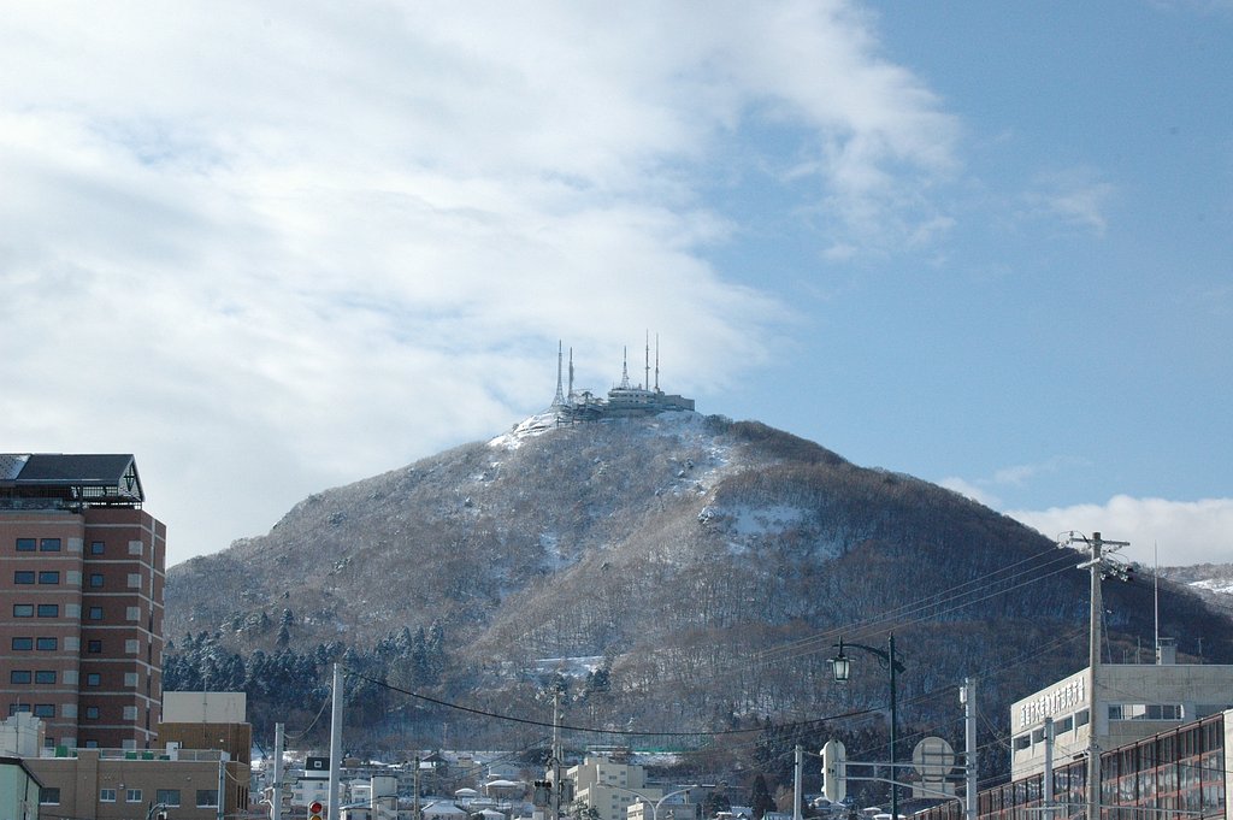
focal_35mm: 82
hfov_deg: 24.6
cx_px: 616
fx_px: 2823
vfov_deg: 16.5
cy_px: 410
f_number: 16
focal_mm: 55
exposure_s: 1/1000
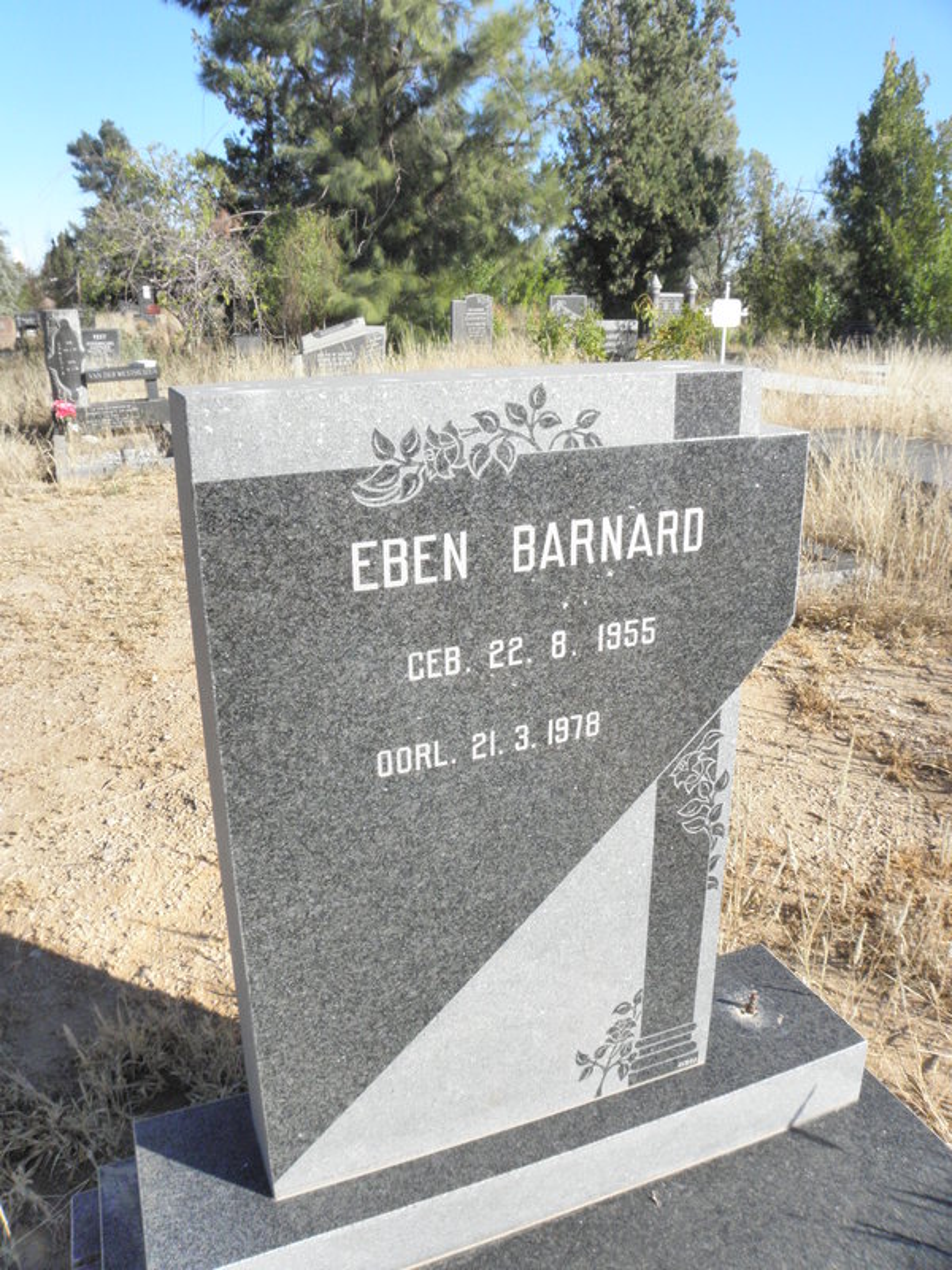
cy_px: 635
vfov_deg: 67.3
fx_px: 953
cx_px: 476
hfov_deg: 53.1
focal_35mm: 26
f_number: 6.3
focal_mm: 4.6
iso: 200
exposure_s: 1/500
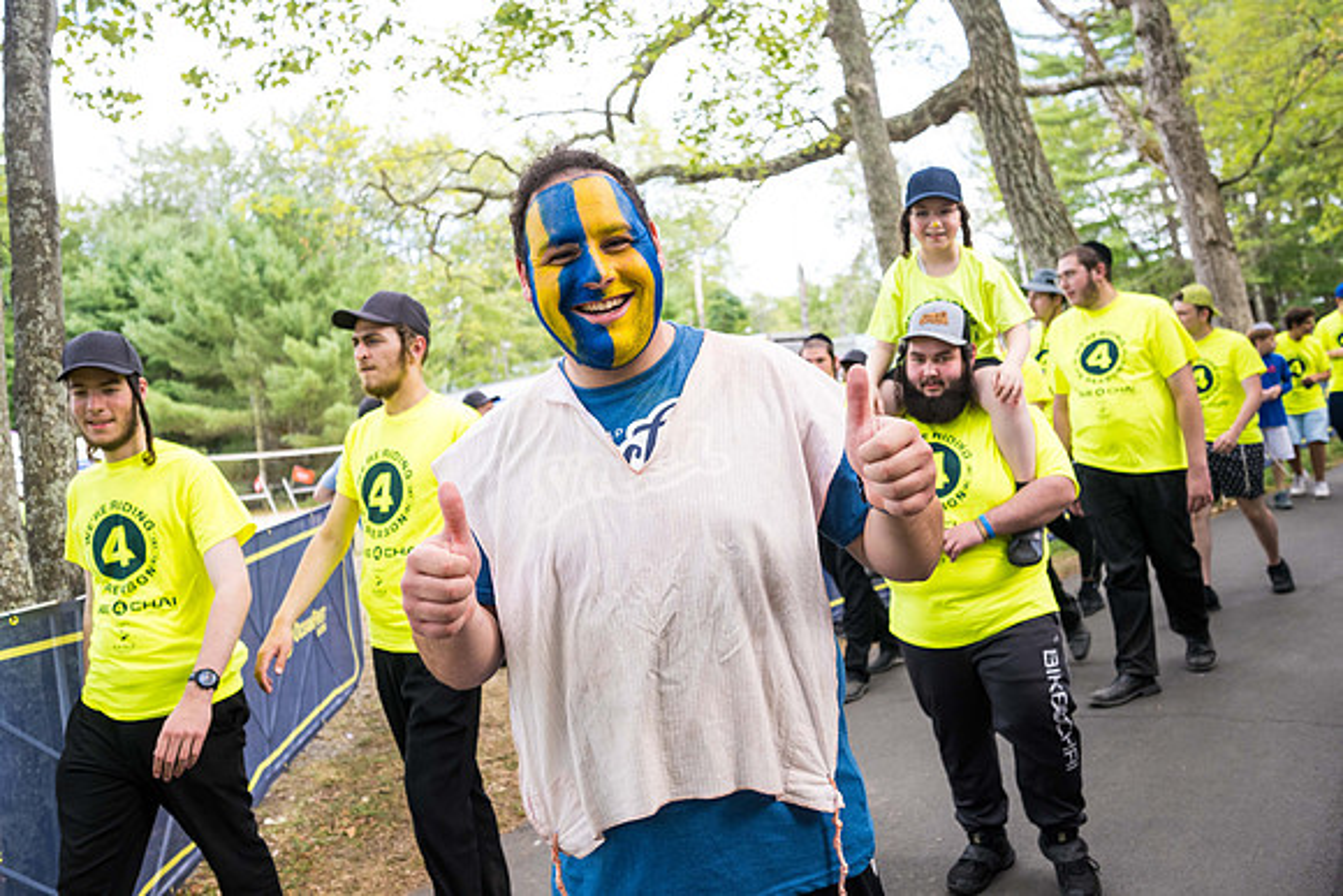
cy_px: 448
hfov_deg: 61.9
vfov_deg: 43.6
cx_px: 672
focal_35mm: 30
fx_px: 1119
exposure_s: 1/500
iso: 720
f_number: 4
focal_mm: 30
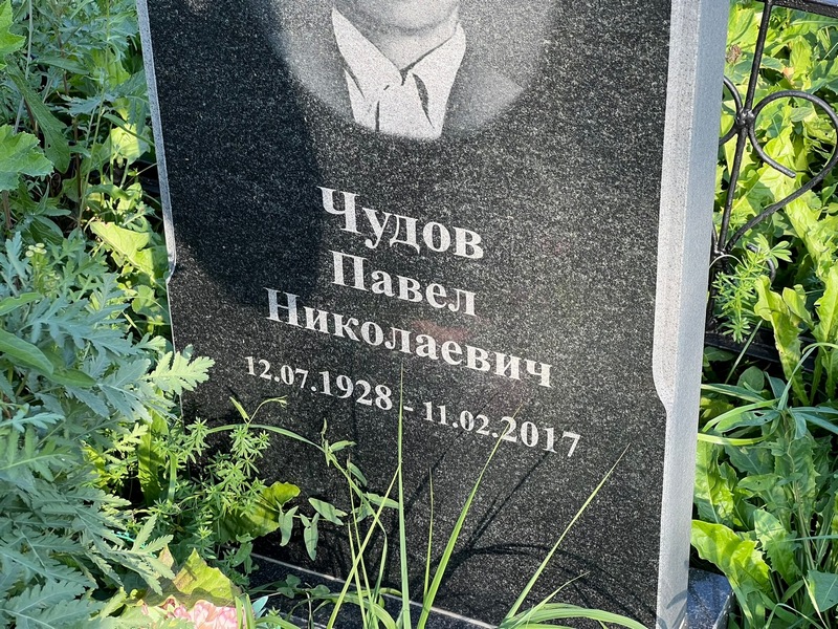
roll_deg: +1.7
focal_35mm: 77
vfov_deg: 19.1
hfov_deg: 25.3
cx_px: 419
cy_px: 314
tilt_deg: -35.5
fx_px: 1864
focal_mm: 9
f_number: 2.8
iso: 32
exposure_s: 1/99
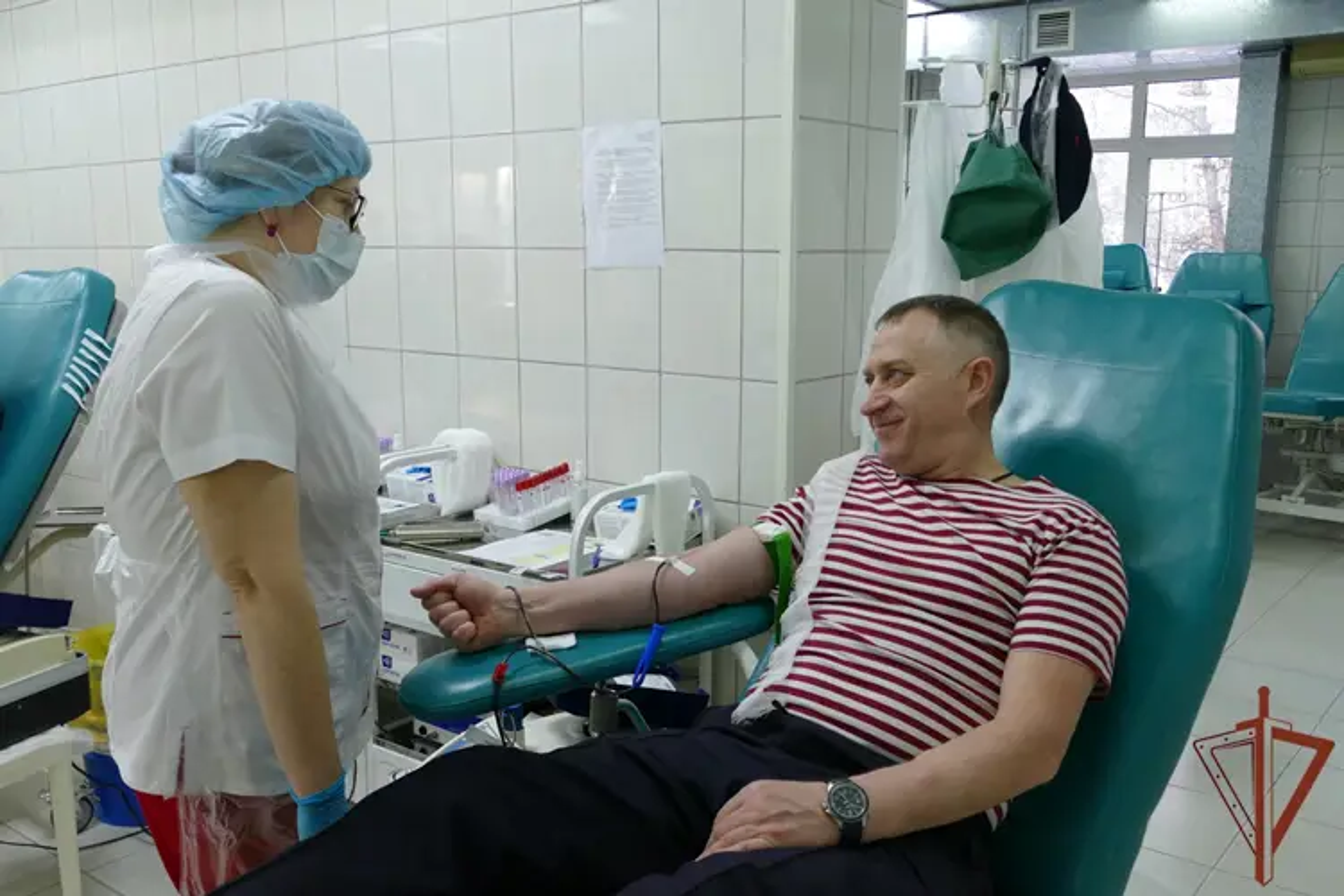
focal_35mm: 34
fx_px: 1269
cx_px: 672
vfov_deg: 38.9
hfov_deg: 55.8
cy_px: 448
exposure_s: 1/80
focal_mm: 12.38
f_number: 3.1
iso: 400
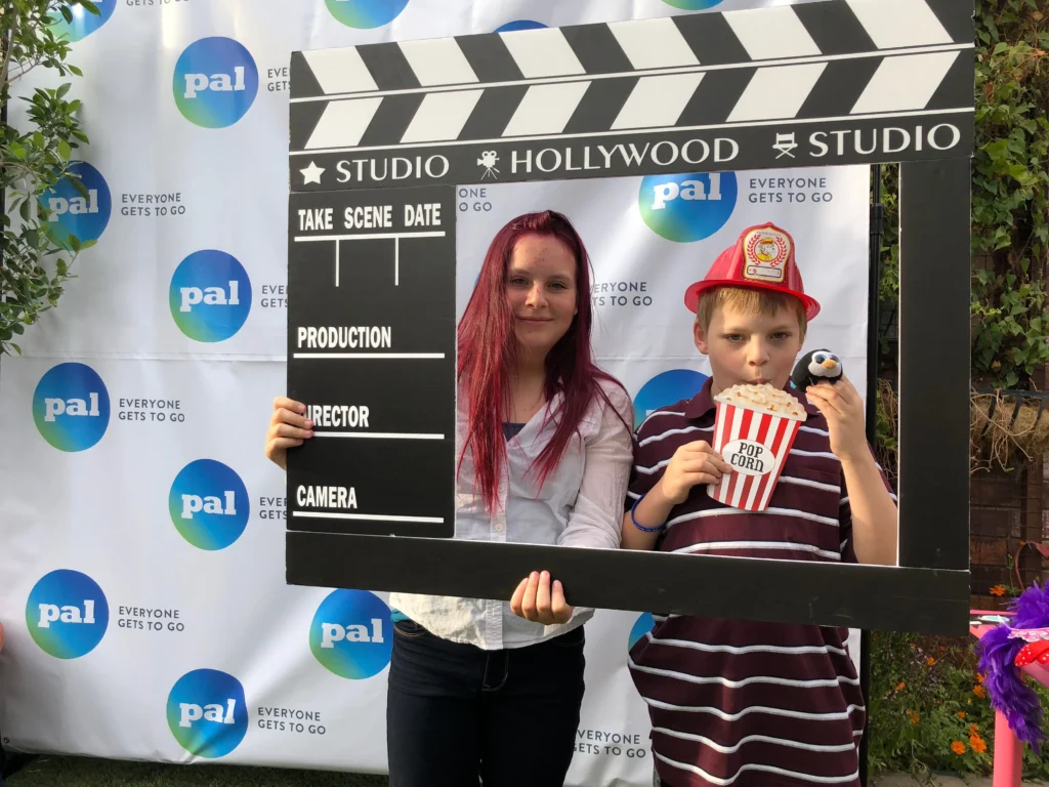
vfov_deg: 49.7
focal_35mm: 28
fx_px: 849
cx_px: 524
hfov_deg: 63.4
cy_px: 394
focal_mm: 3.99
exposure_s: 1/302
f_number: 1.8
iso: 20
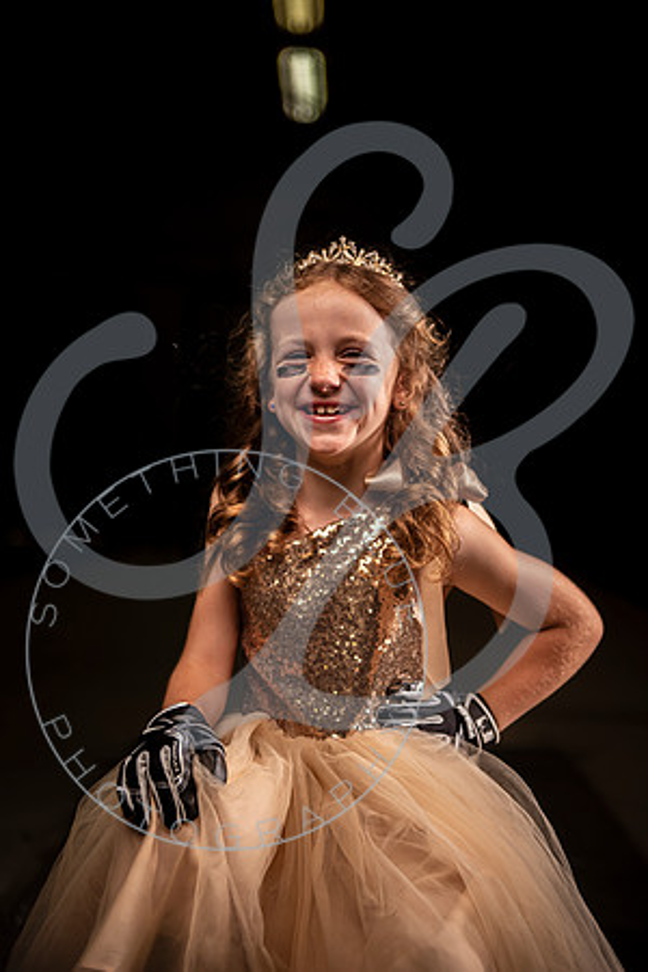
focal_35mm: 60
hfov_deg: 22.6
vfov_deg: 33.4
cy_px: 486
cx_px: 324
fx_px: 1620
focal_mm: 60
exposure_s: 1/800
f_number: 2.8
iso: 100
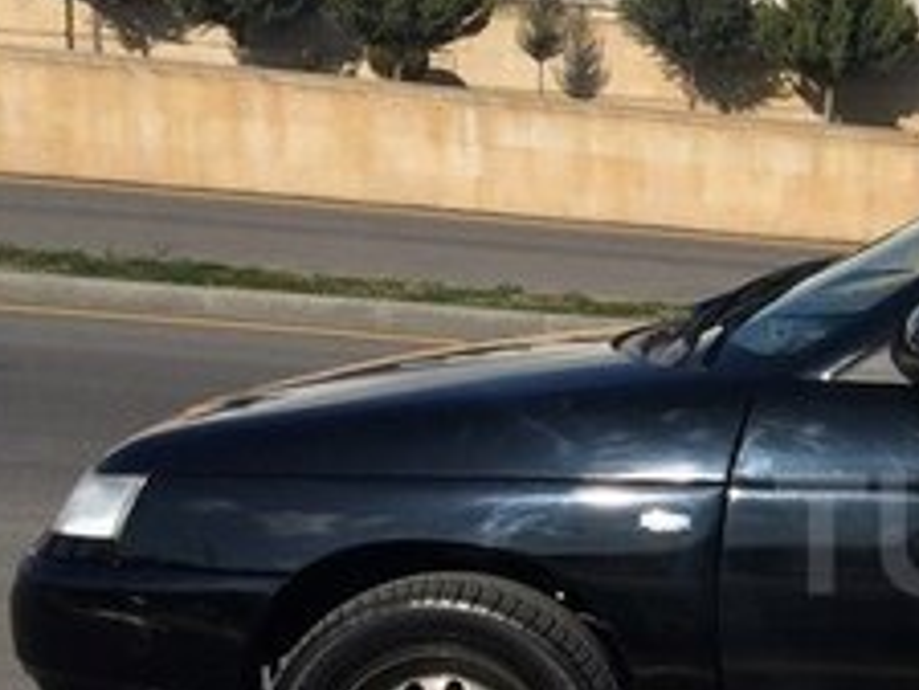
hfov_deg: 20.9
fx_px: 2258
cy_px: 533
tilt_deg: -10.8
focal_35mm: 85
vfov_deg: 17.3
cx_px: 1193
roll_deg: -3.2
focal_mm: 4.15
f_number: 2.2
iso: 32
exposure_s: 1/3425
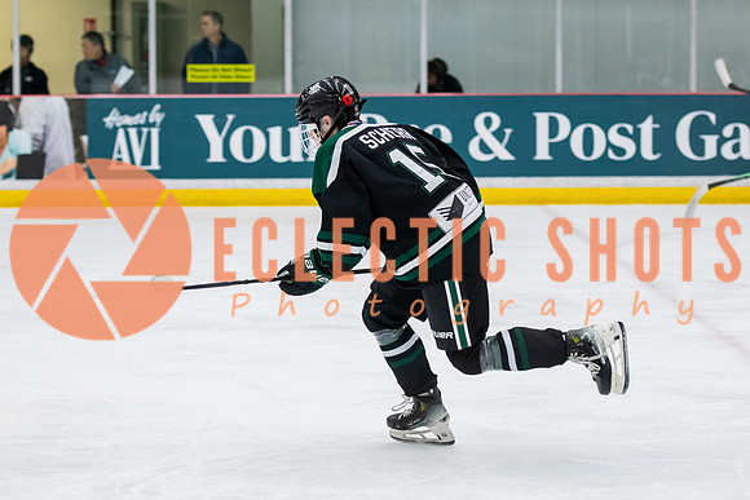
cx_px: 375
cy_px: 227
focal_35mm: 142
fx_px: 2956
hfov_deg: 14.5
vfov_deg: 9.7
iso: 2000
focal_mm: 82
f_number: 3.2
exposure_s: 1/640
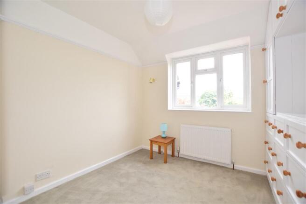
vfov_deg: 77.3
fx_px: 127
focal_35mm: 15
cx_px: 153
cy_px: 102
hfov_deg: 100.4
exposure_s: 1/200
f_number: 4.5
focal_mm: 10
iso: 500
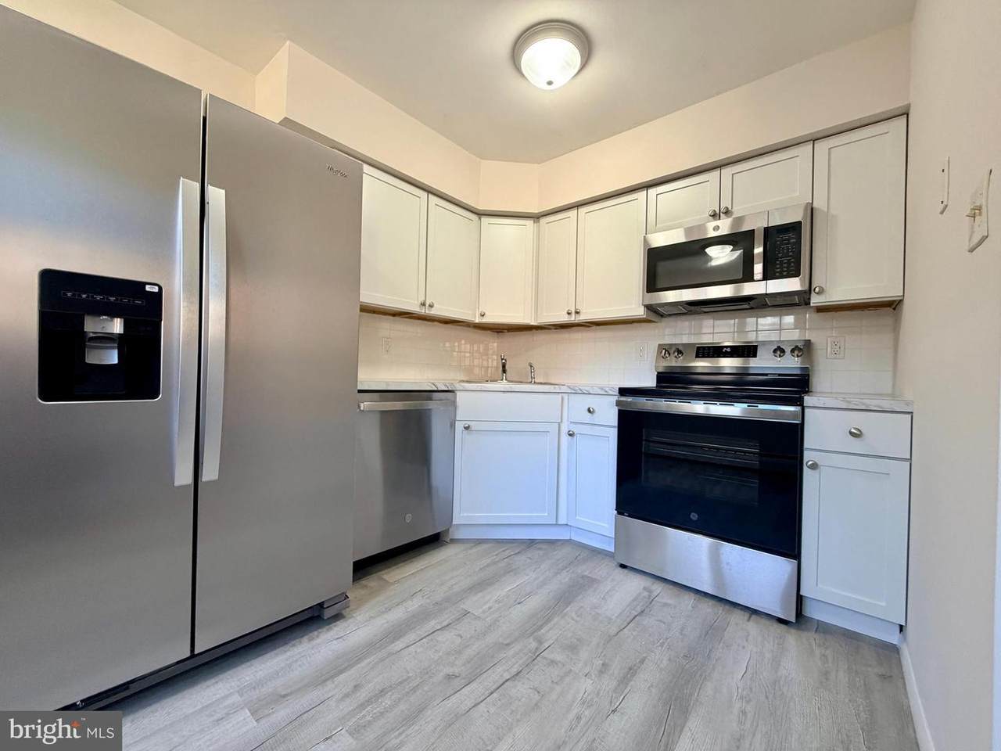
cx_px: 500
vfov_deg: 85.7
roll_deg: -1.1
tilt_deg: -0.4
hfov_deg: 102.1
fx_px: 405
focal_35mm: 14
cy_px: 376
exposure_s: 1/120
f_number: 2.2
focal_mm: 2.22
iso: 250
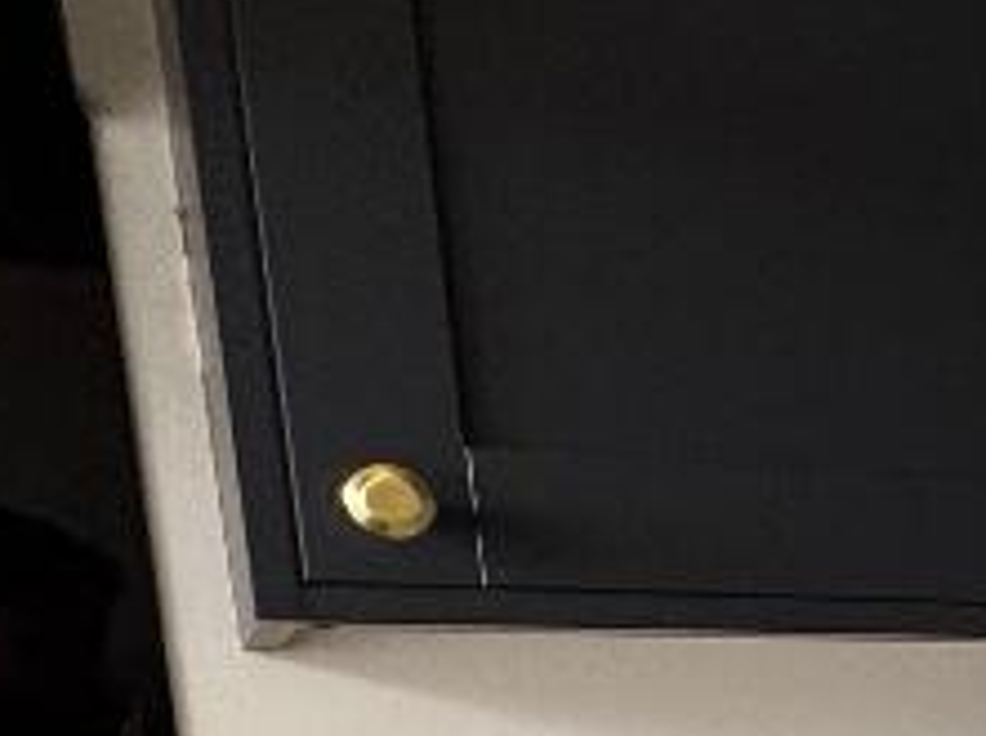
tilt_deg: -7.8
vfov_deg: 20.3
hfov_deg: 19.8
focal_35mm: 65
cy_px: 999
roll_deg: +1.0
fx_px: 1848
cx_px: 1865
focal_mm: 2.22
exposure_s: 1/99
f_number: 2.2
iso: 160
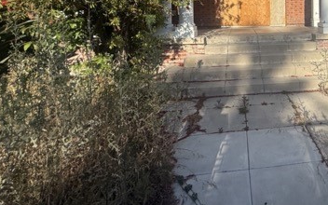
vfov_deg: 40.9
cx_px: 276
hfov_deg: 61.0
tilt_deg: +3.1
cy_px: 6
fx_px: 241
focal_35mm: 27
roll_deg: +0.9
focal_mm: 2.22
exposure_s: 1/1795
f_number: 2.2
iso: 50
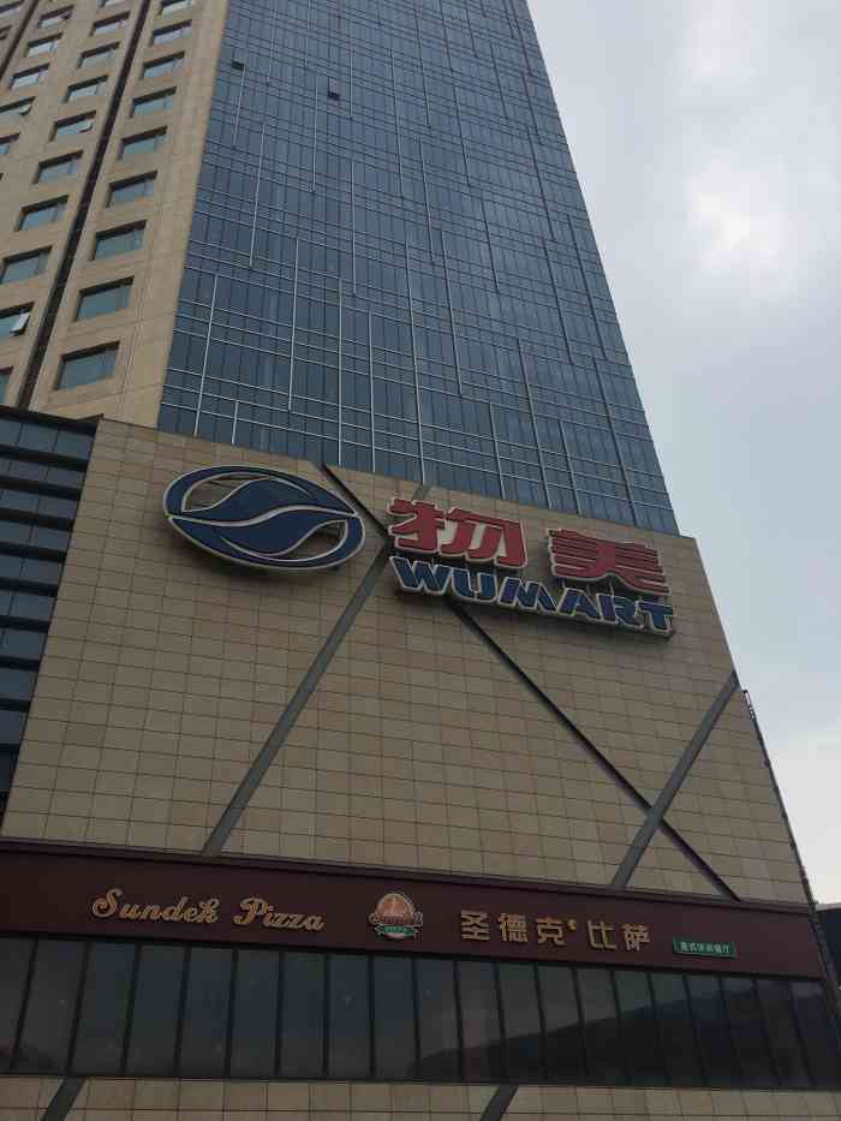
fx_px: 939
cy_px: 560
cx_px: 420
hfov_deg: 48.2
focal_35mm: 29
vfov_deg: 61.7
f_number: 2.2
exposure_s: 1/663
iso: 25
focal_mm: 4.15
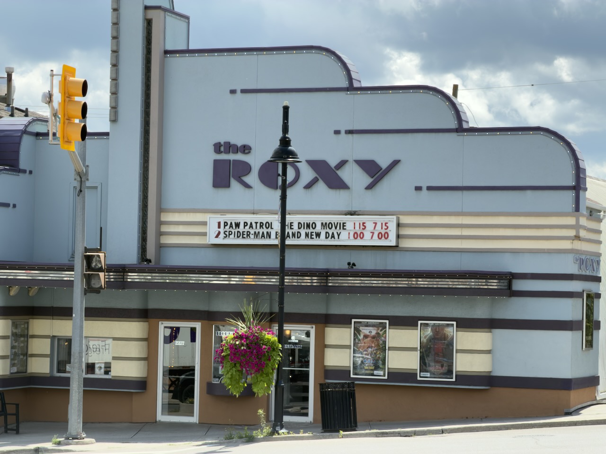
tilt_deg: +1.7
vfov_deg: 14.8
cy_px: 227
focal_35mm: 100
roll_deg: -1.2
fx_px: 1751
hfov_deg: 19.6
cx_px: 303
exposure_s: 1/638
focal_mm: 16.89
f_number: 2.8
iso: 32
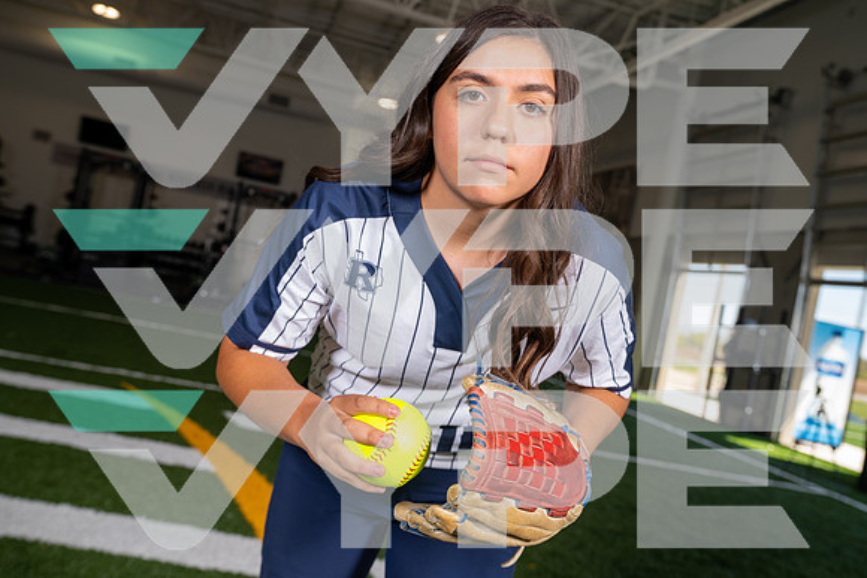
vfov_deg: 33.4
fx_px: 964
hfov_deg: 48.4
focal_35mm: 40
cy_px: 289
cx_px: 434
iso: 200
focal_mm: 40
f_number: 5.6
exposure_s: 1/200
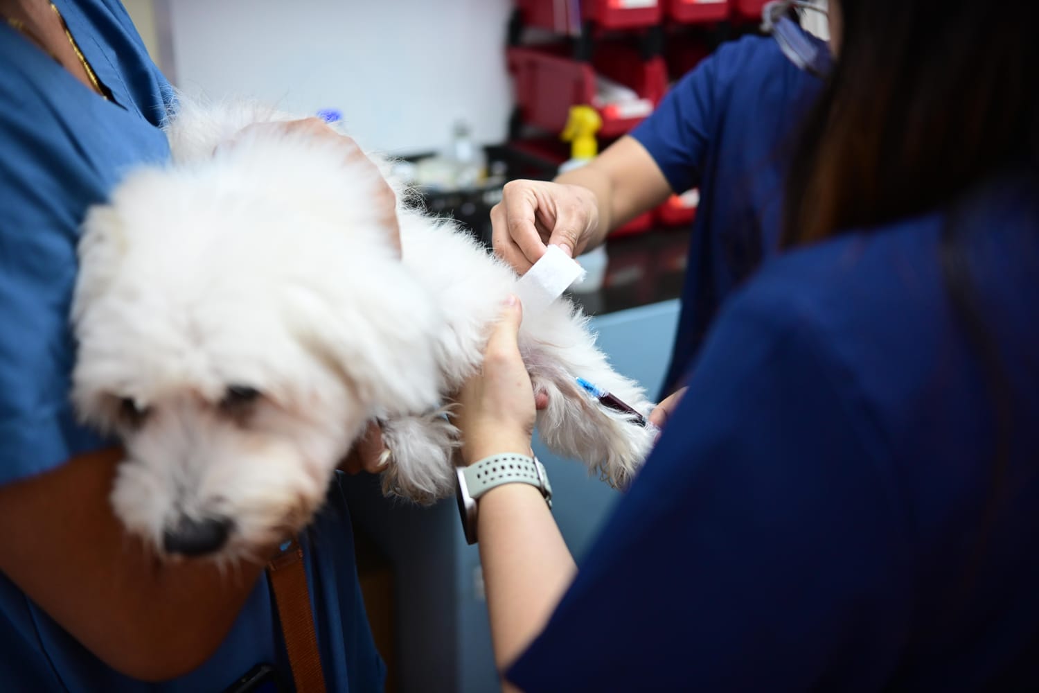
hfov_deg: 48.5
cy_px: 346
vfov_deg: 33.4
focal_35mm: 40
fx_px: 1154
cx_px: 520
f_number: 2
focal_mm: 40
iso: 1000
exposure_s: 1/100
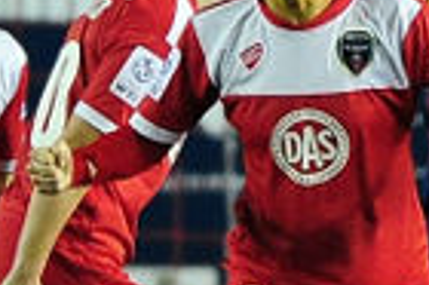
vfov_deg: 0.8
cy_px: 147
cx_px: -153
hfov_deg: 1.2
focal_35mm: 1715
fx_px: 20413
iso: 4000
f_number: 2.8
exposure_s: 1/800
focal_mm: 400
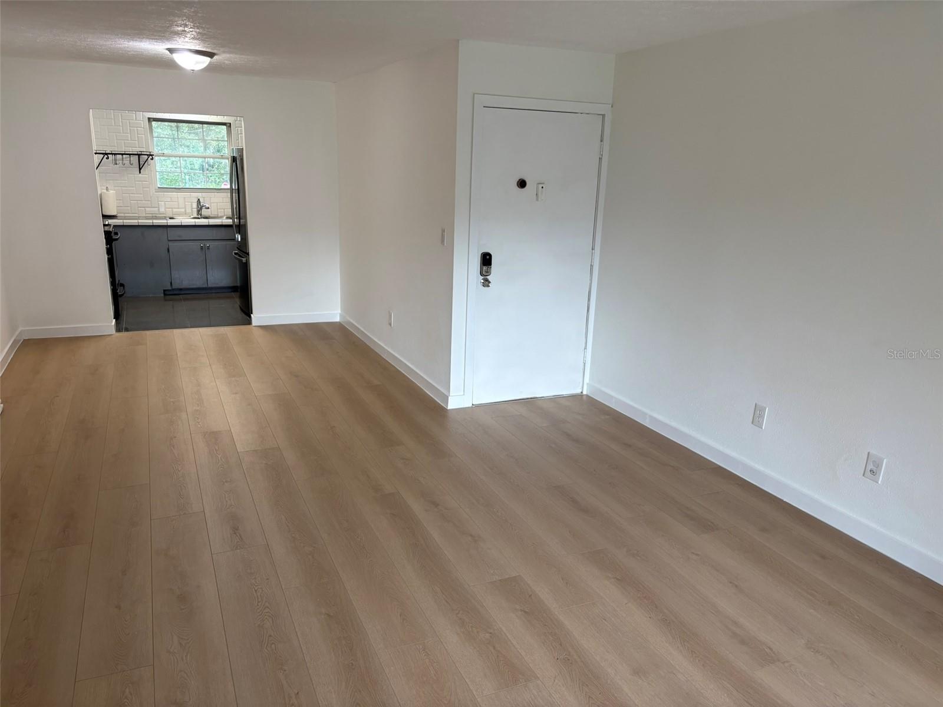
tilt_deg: -15.7
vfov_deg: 53.1
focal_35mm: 26
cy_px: 354
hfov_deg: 67.3
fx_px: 708
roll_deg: -1.1
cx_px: 472
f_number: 1.6
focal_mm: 5.96
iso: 100
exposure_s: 1/120
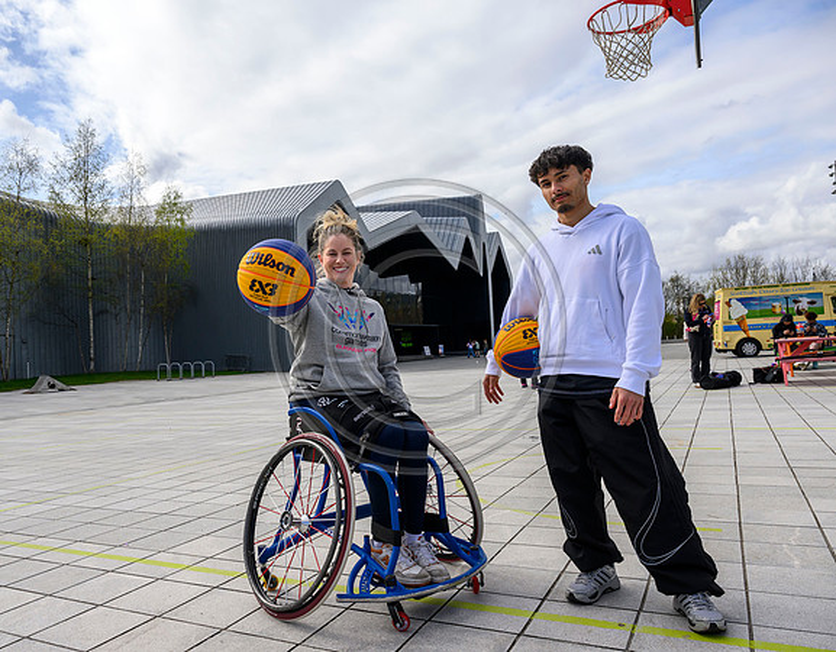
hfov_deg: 64.9
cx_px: 347
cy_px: 326
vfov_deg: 53.1
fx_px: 652
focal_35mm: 27
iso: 500
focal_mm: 24
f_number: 8
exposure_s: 1/1000
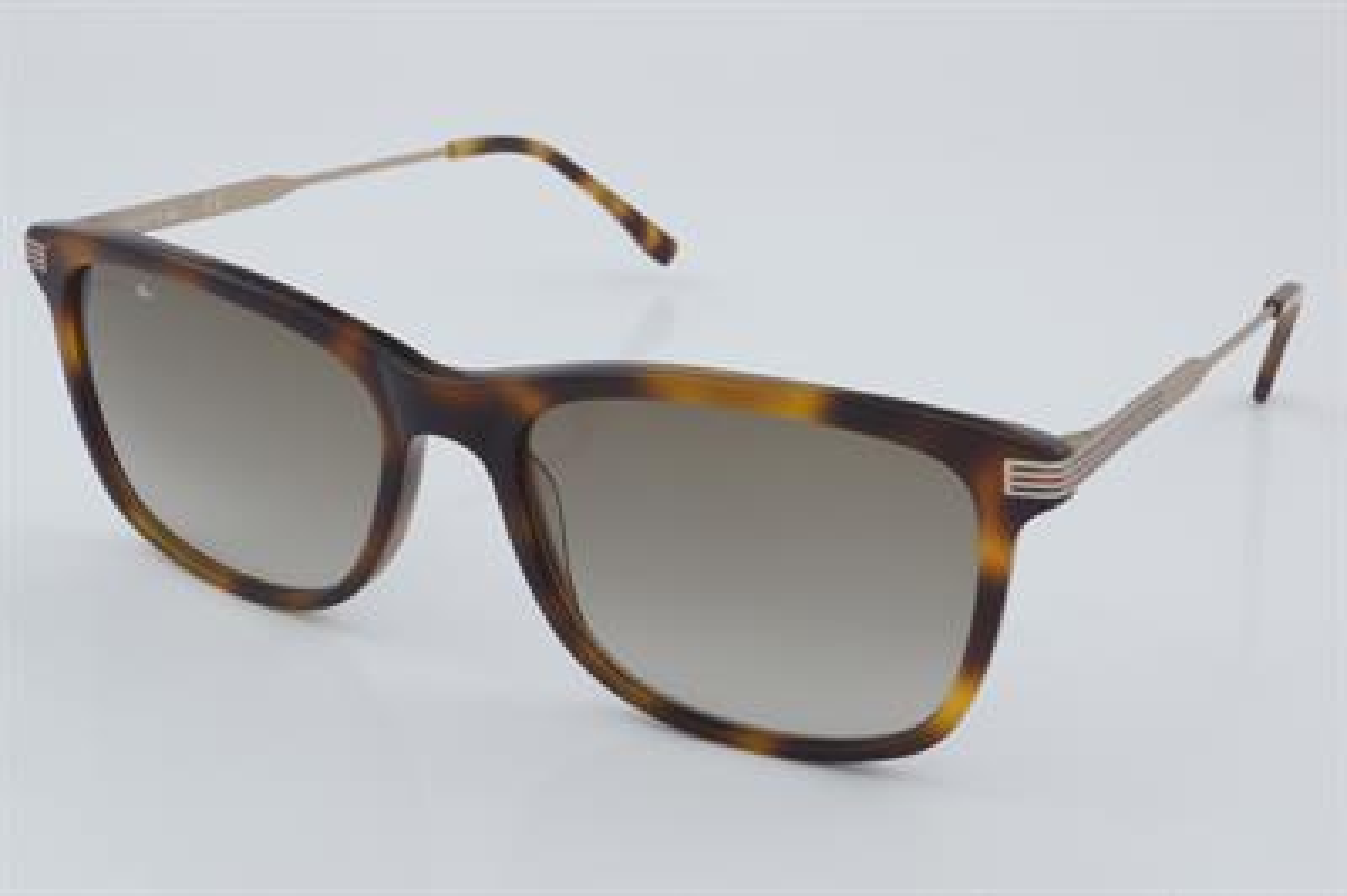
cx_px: 674
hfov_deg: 29.9
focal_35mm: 68
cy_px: 448
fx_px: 2523
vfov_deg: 20.1
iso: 100
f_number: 32
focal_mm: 45
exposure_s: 1/4
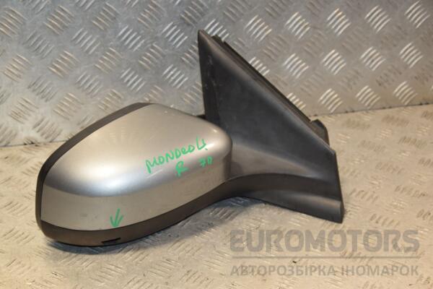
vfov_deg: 20.2
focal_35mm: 68
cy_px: 144
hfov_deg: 29.9
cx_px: 216
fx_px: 812
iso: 800
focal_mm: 45
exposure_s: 1/200
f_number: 7.1
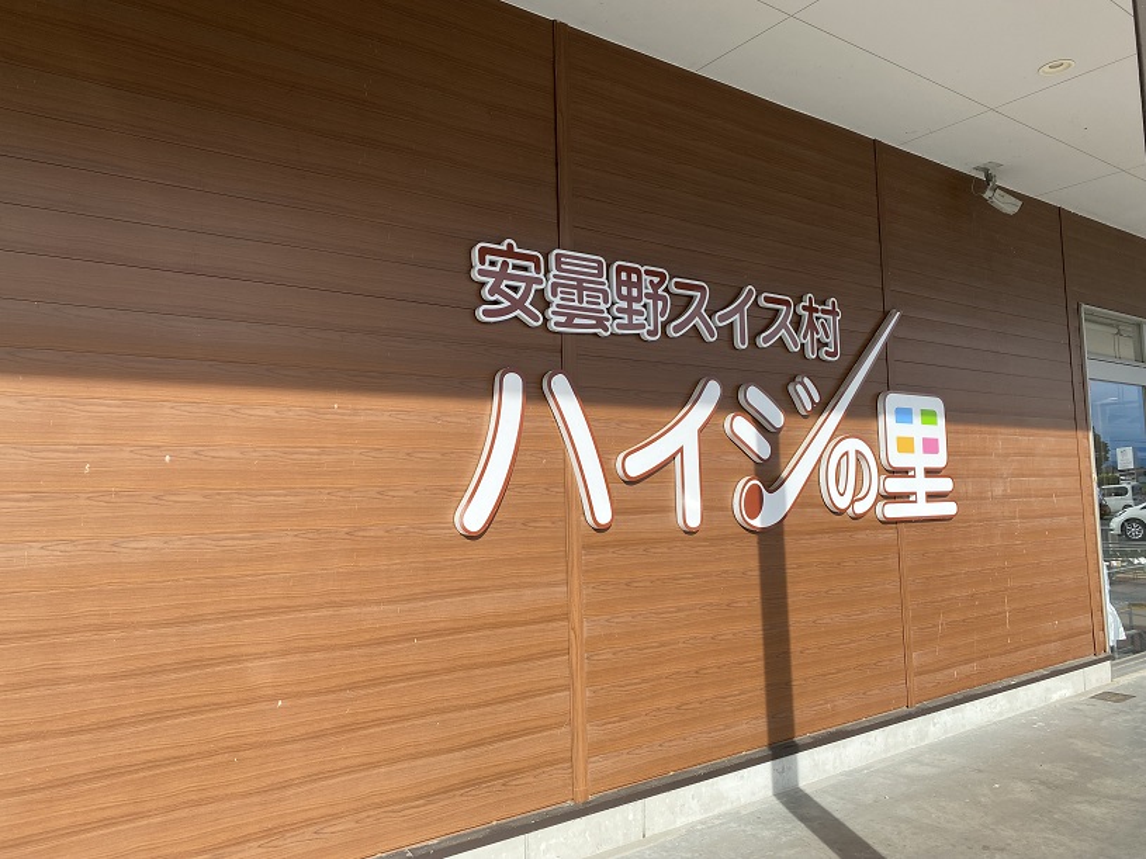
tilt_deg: +4.9
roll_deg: +1.8
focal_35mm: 26
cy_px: 430
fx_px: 861
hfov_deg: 67.3
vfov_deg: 53.1
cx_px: 573
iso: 32
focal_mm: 4.25
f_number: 1.8
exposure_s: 1/1300
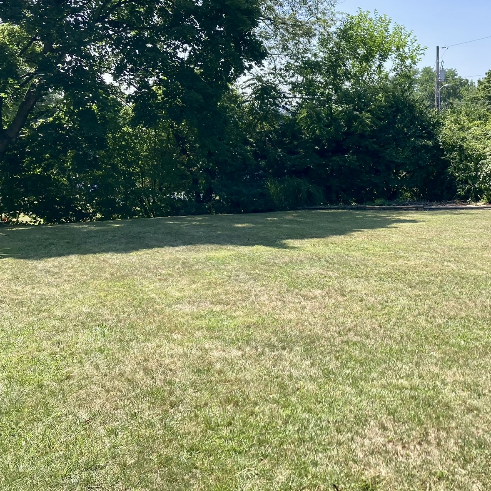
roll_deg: -0.7
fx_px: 690
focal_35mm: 43
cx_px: 381
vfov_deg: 39.2
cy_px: 229
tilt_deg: -4.7
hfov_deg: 38.0
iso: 20
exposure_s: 1/906
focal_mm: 3.99
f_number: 1.8
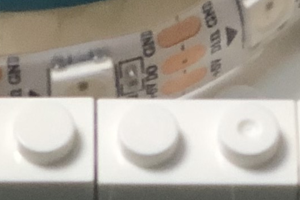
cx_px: 49
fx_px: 3775
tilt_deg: -49.6
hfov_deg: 4.5
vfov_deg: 3.0
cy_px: -528
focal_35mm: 453
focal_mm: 6.6
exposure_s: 1/30
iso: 50
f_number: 2.8
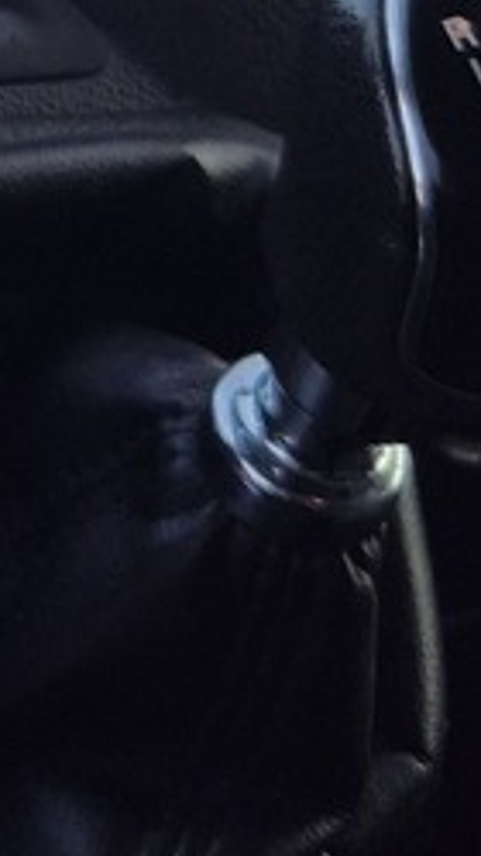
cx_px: -825
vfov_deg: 12.6
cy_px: -495
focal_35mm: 161
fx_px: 3652
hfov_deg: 6.9
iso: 25
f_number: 1.8
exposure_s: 1/448
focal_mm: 5.4
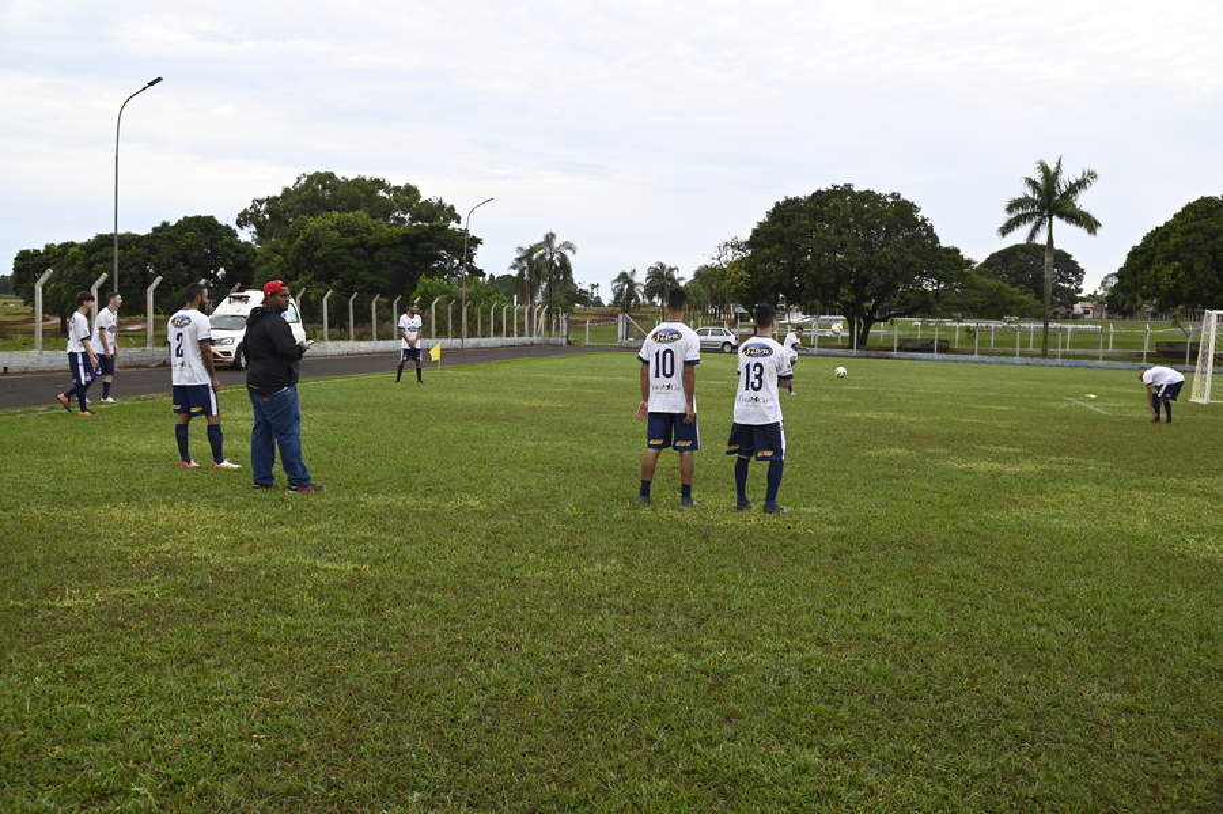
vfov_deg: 37.8
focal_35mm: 35
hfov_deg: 54.5
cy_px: 407
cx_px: 612
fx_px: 1188
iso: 200
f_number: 6.3
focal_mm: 35
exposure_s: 1/125
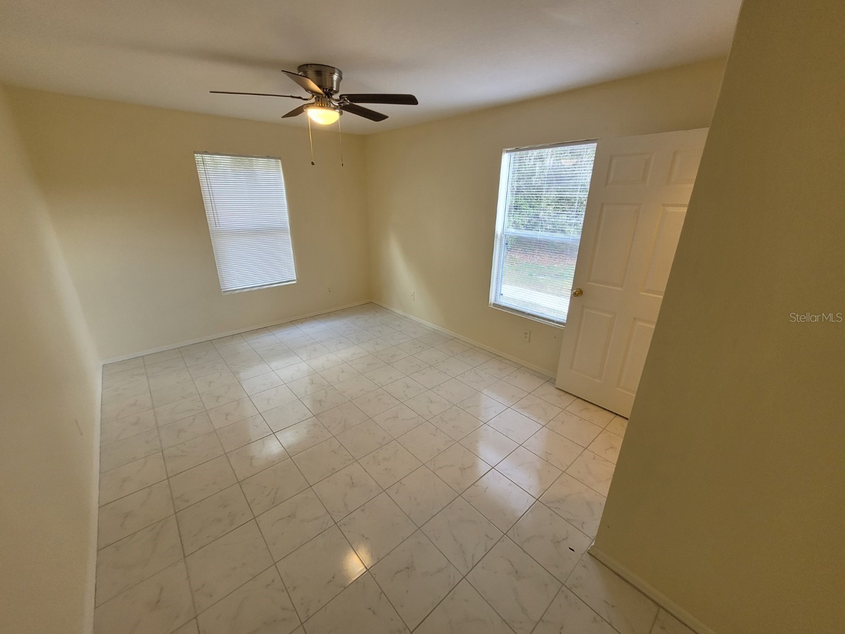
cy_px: 317
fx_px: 317
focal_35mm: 13
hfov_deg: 106.2
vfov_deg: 89.9
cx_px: 422
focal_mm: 1.74
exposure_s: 1/60
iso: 125
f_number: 2.2
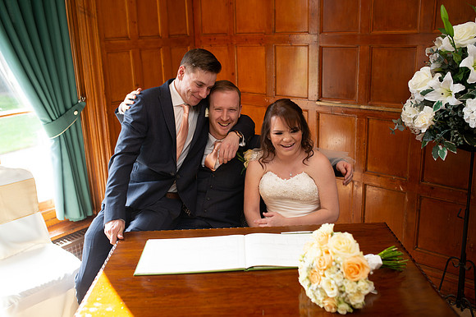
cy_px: 158
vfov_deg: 37.8
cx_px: 238
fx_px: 462
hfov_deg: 54.5
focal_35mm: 35
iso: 160
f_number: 2.8
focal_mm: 35
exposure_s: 1/100
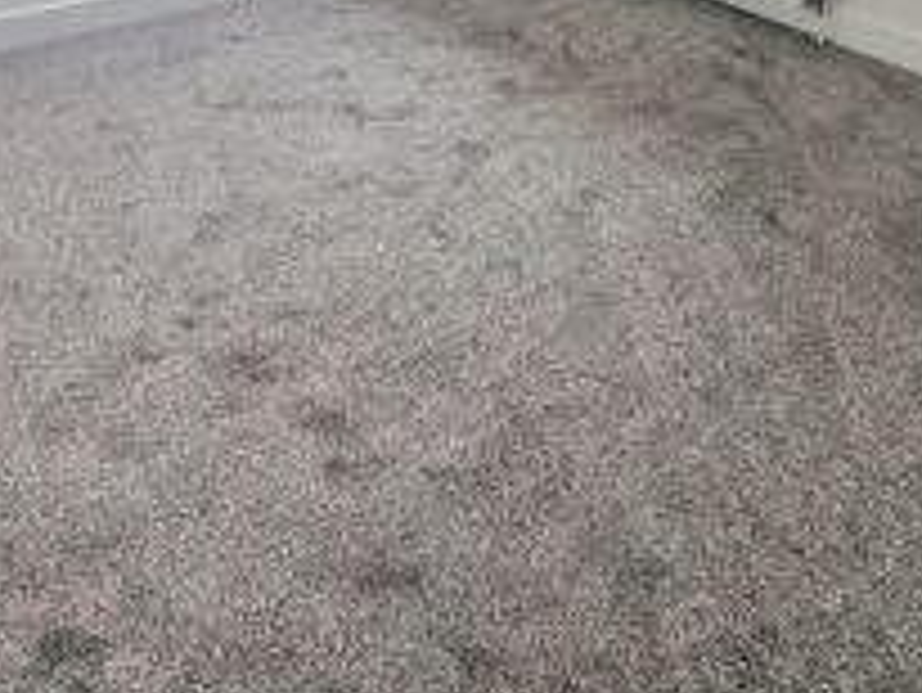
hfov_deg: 49.0
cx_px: 636
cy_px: -70
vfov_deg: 33.7
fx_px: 986
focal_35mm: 37
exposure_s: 1/60.2
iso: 160
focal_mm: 2.2
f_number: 2.2
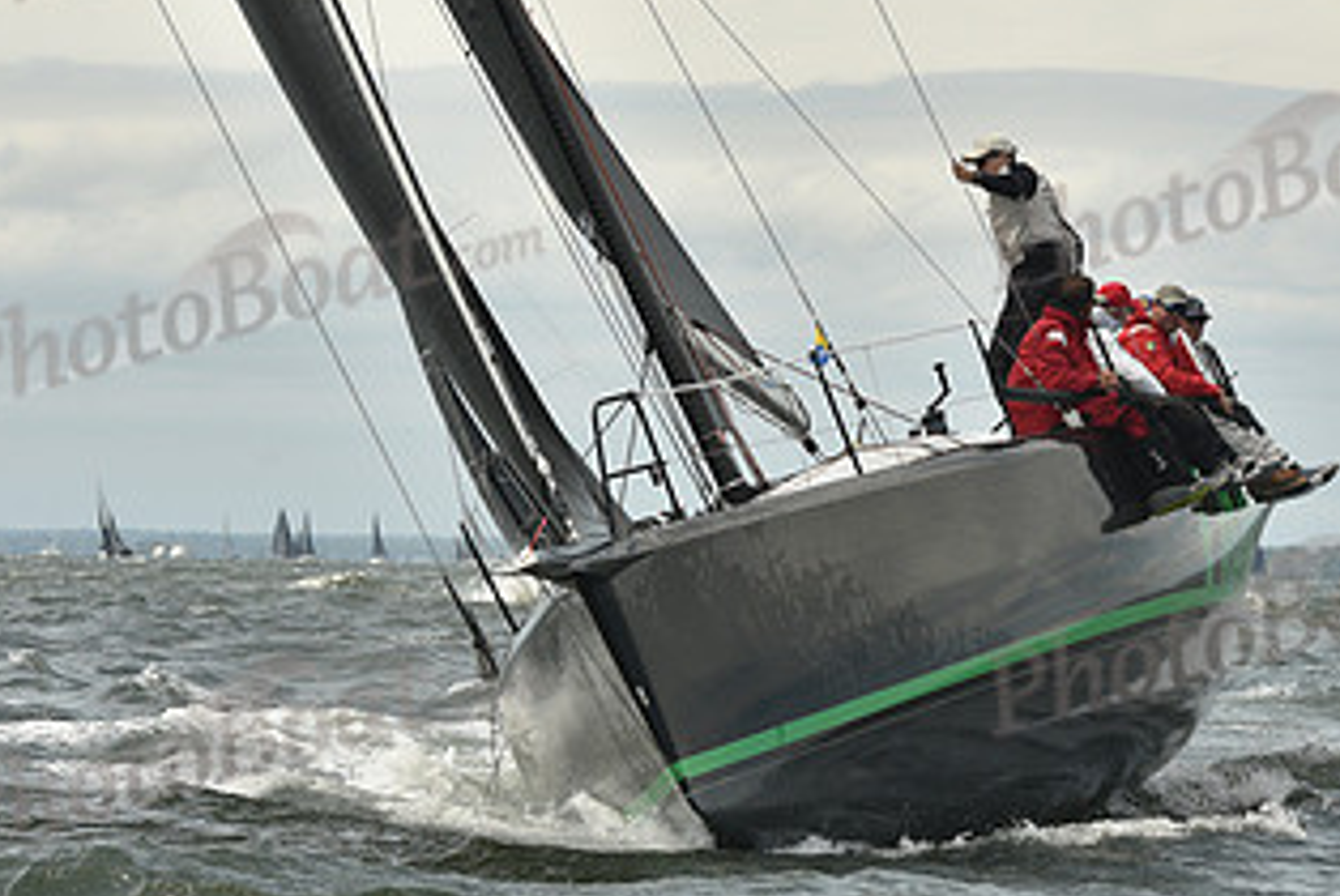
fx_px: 9277
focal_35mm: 249
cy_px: 463
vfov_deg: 5.5
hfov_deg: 8.3
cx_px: 768
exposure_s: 1/800
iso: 250
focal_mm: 135
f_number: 9
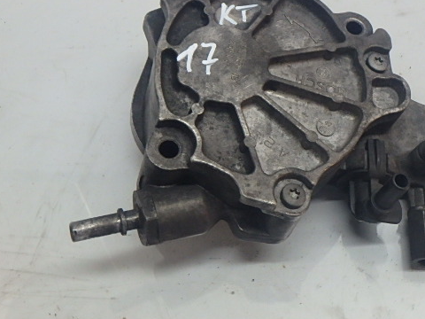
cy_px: 116
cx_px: 249
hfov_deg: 34.3
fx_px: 688
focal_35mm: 56
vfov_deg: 26.0
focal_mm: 7.5
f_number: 5.2
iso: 500
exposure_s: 1/40
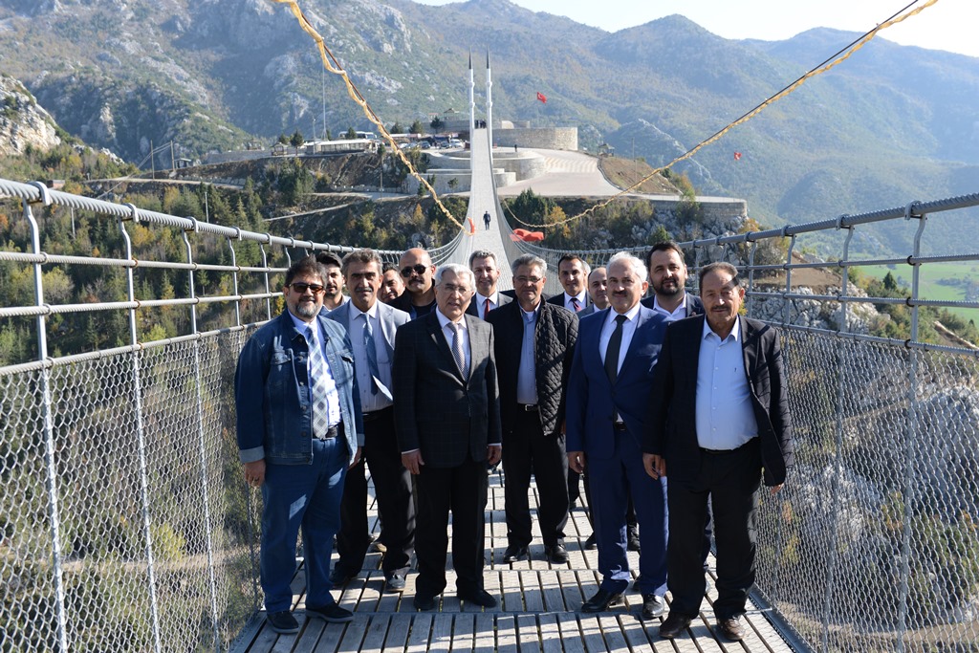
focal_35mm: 44
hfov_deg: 44.5
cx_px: 490
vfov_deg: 30.5
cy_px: 326
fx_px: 1197
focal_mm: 44
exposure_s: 1/500
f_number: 5.6
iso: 250
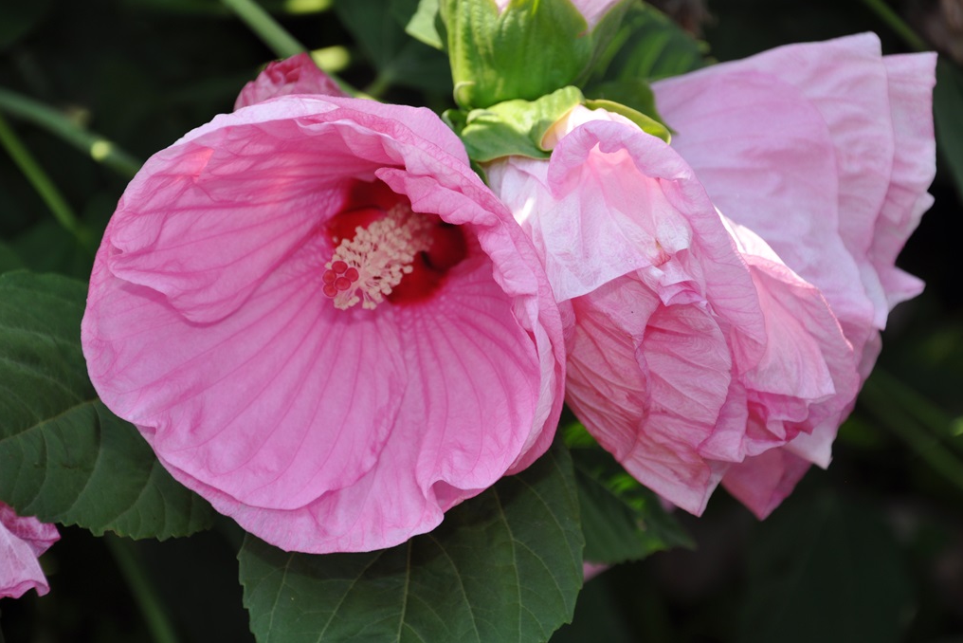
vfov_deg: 8.7
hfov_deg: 13.0
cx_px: 480
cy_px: 322
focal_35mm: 159
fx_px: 4241
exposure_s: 1/200
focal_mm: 105
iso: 200
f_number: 8
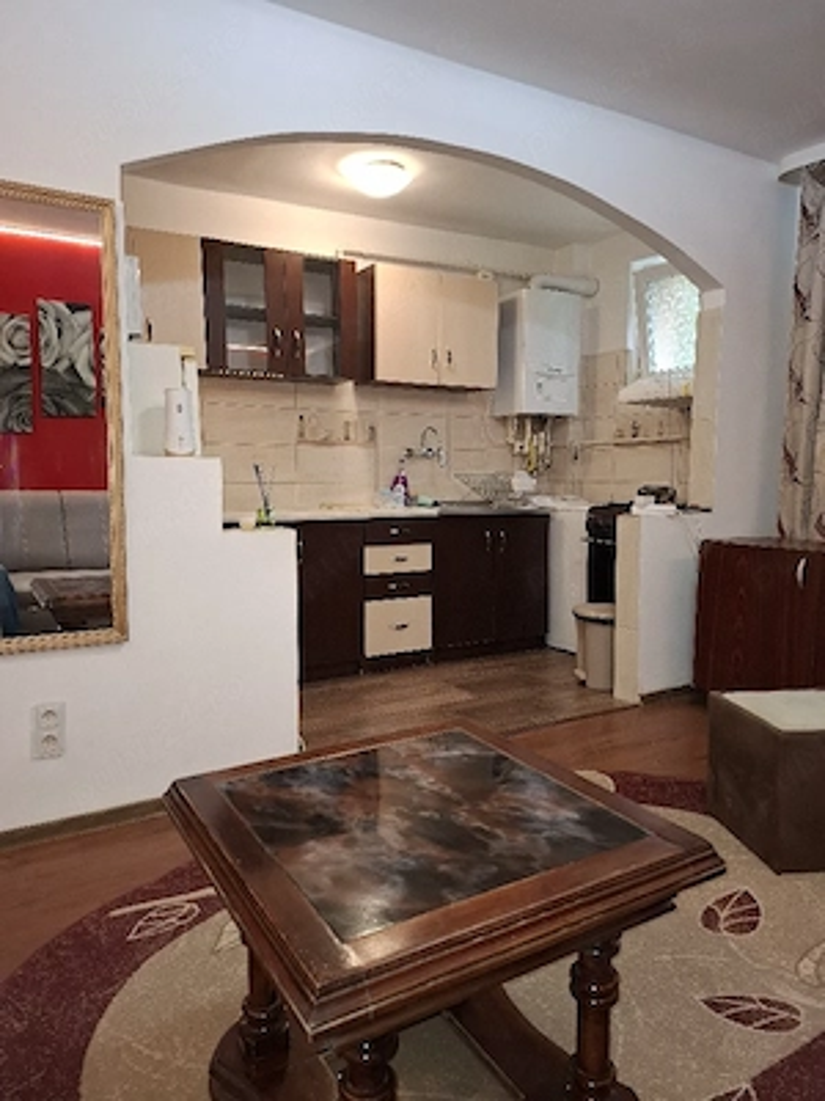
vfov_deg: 73.9
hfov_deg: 58.9
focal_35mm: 23
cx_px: 412
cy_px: 550
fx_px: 731
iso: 50
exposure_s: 1/33
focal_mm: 5.54
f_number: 1.8
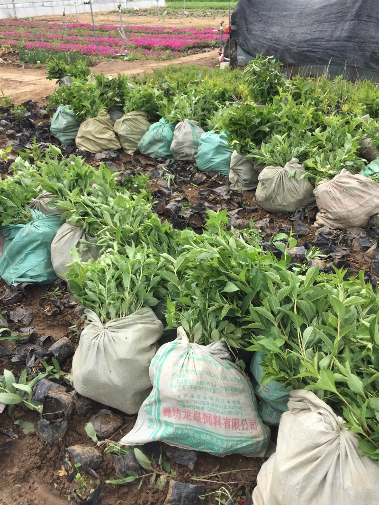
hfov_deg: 48.2
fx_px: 423
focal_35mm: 29
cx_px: 190
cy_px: 252
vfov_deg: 61.7
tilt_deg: -30.7
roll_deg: +3.9
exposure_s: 1/879
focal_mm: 4.15
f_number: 2.2
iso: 32
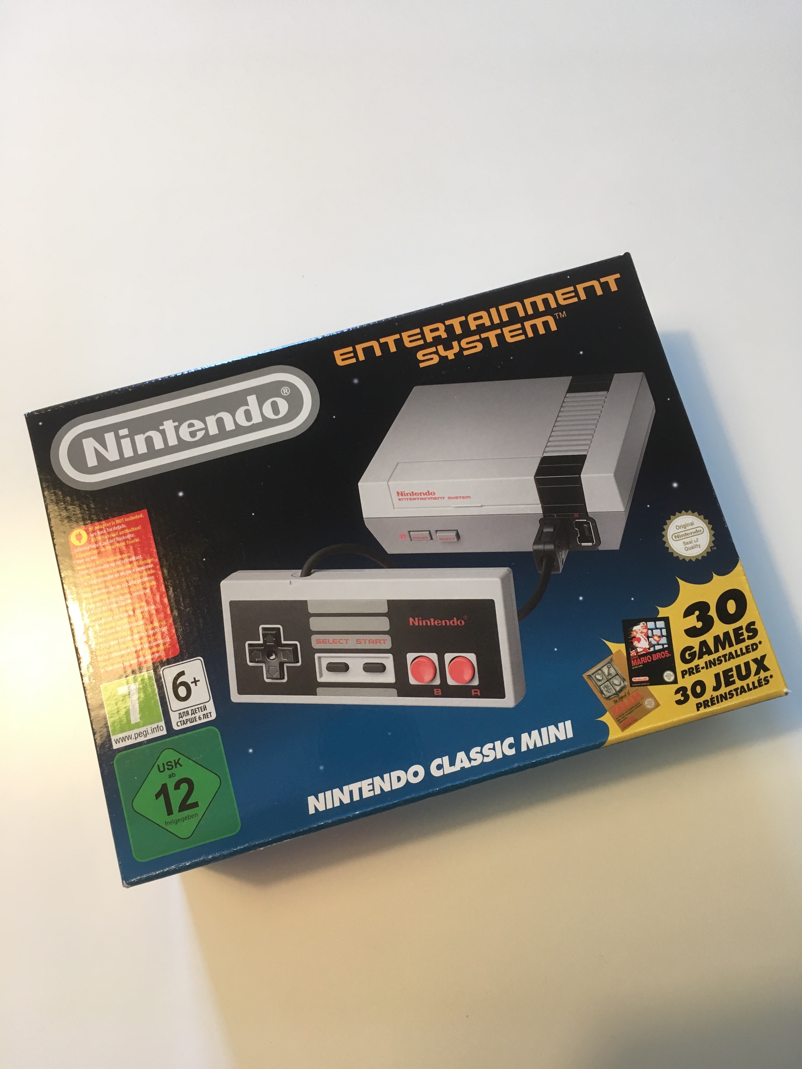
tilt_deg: -78.2
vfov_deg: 61.7
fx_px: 896
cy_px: 534
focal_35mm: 29
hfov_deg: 48.2
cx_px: 401
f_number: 2.2
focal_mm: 4.15
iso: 125
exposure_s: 1/33
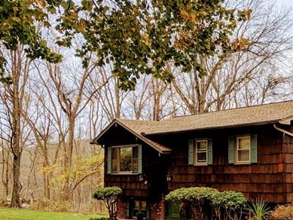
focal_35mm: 71
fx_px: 601
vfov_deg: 20.7
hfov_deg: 25.9
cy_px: 147
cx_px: 297
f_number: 1.8
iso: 51
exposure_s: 1/618
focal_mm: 4.44
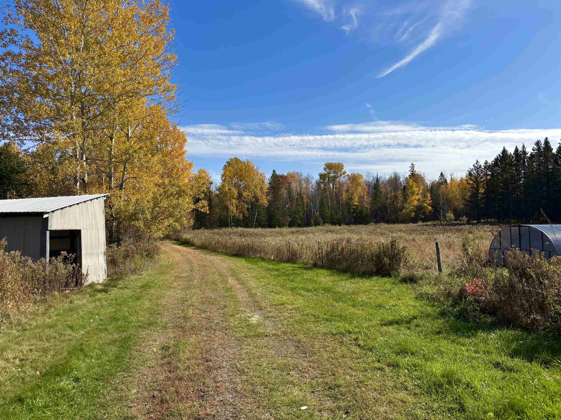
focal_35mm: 26
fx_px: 421
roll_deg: +1.2
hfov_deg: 67.3
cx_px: 280
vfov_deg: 53.1
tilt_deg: +1.7
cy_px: 210
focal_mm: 5.96
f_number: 1.6
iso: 50
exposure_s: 1/3650
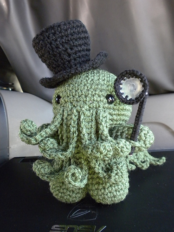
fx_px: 248
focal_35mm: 37
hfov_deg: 38.7
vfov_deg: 50.1
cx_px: 87
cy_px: 116
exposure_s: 1/55.1
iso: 400
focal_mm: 6.6
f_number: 3.5
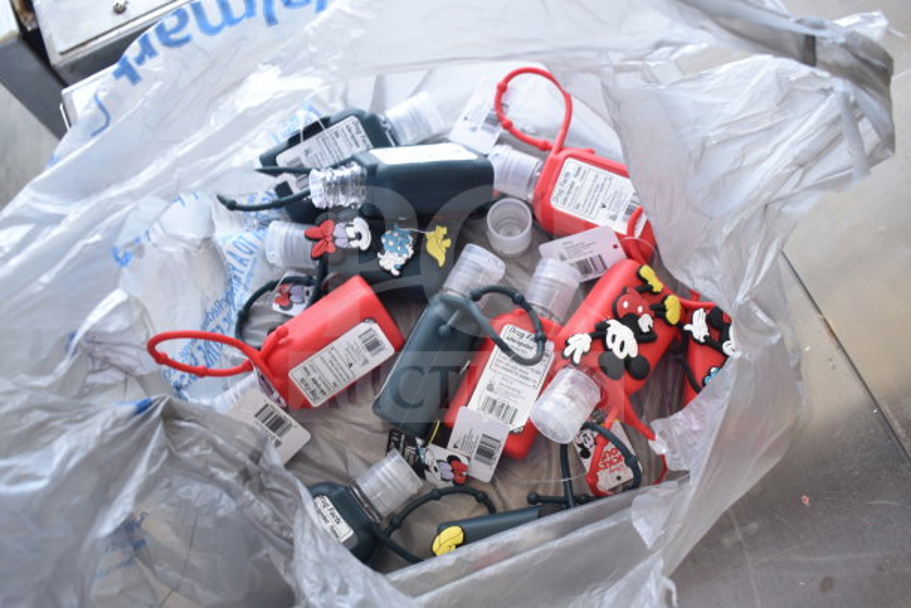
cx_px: 456
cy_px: 304
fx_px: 949
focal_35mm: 38
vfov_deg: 35.5
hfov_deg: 51.3
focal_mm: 25
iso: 220
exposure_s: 1/40
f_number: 4
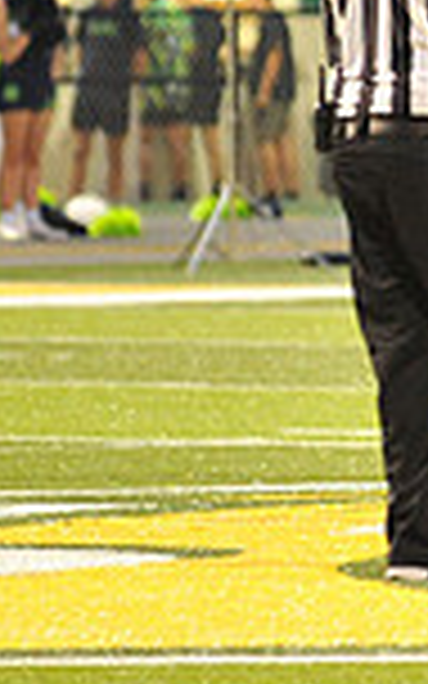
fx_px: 14520
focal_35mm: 778
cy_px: 328
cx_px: 978
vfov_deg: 2.7
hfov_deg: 1.7
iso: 6400
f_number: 4
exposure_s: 1/200
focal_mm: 200
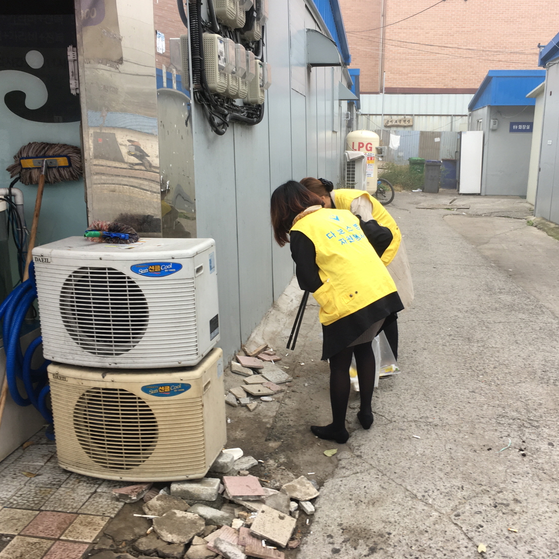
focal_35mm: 35
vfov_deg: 47.2
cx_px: 323
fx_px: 639
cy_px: 279
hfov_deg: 47.1
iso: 25
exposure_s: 1/60
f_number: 2.2
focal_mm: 4.15
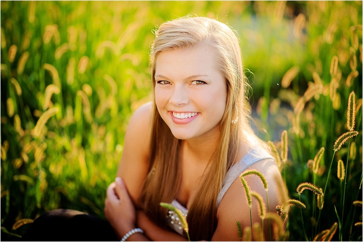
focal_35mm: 85
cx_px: 182
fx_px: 858
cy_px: 121
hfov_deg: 23.9
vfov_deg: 16.1
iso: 200
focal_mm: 85
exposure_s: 1/640
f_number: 1.8
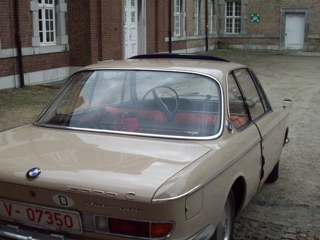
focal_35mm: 51
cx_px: 129
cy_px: 151
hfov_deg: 37.4
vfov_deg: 28.5
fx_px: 471
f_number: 2.8
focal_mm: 6.2
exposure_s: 1/524
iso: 80
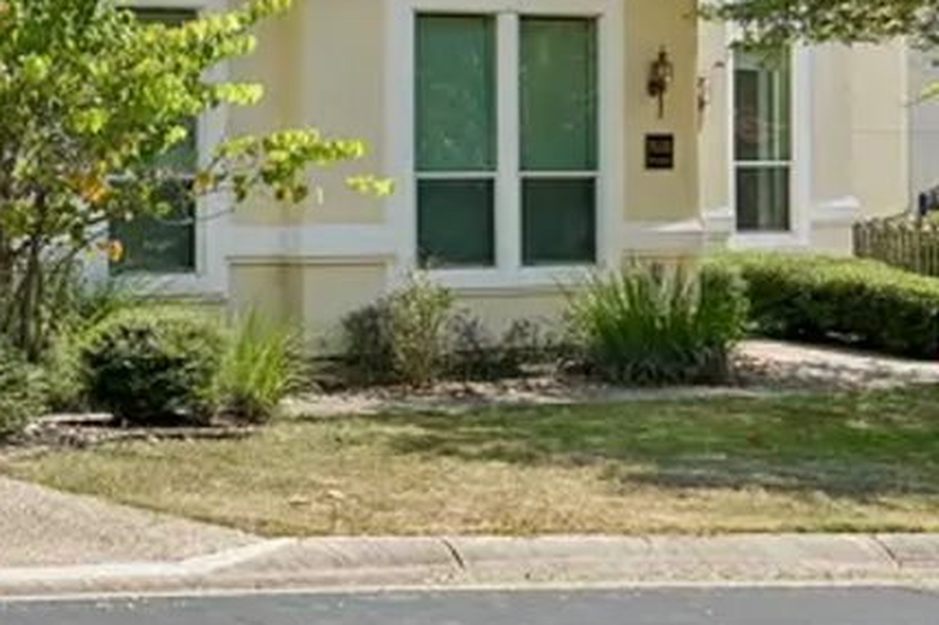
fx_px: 2060
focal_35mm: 79
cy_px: 67
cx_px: 9
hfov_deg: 24.5
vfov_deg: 17.0
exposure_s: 1/250
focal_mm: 33
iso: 200
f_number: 9
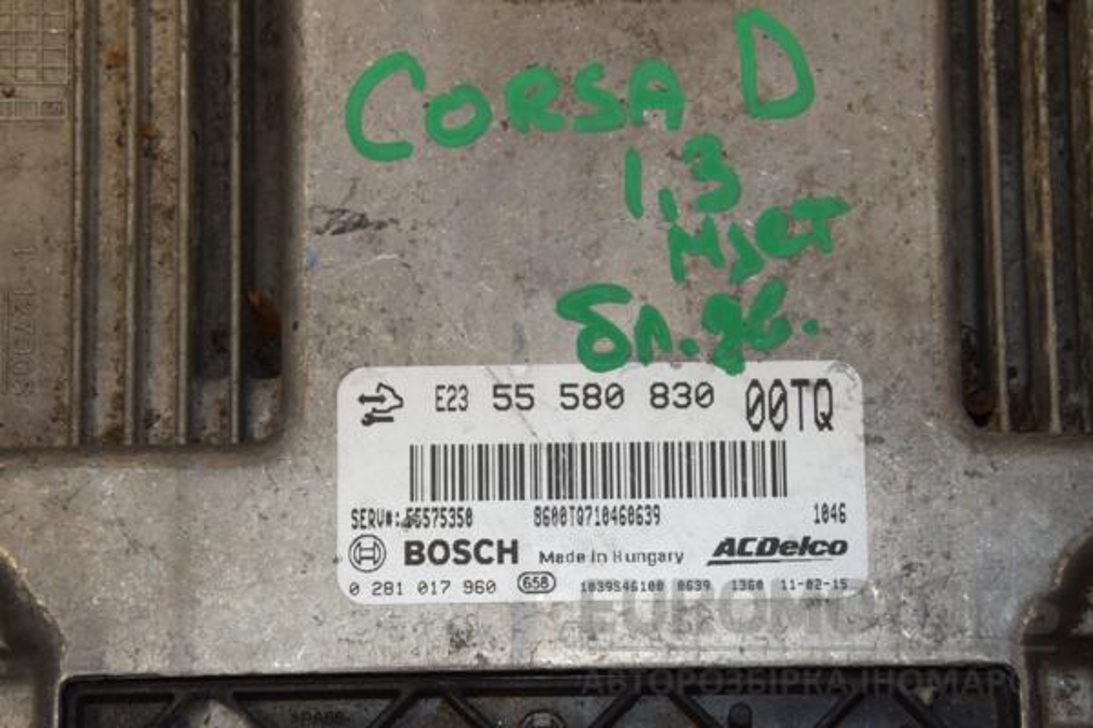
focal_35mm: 135
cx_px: 546
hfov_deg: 15.2
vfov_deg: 10.2
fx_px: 4098
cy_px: 364
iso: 800
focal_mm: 90
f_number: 10
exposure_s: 1/200
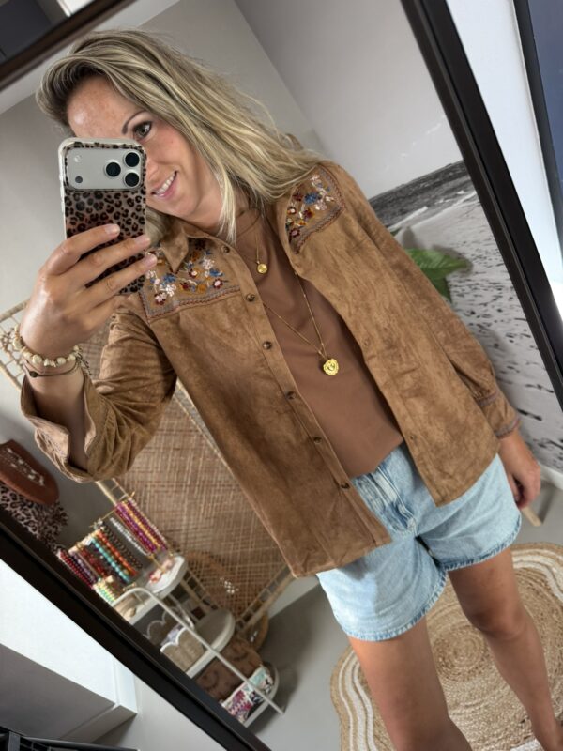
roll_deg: +33.0
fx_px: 520
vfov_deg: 71.6
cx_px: 282
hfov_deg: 56.8
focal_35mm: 24
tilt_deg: -36.8
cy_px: 376
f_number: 1.78
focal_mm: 6.76
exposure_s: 1/60
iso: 200
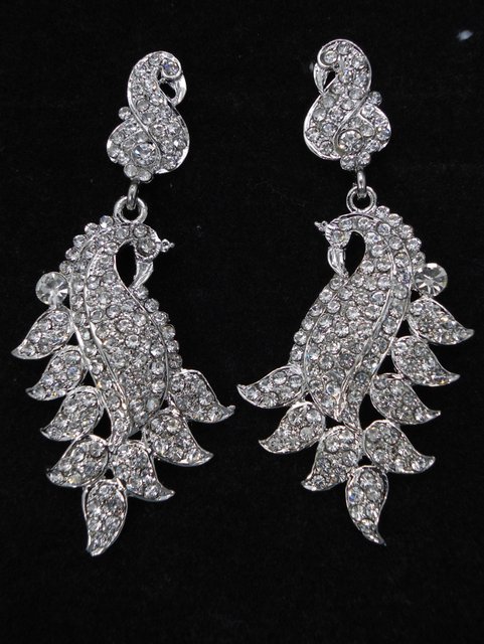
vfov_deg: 50.1
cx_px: 242
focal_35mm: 37
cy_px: 322
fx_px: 689
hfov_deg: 38.7
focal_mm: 6.7
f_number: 3.2
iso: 80
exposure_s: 1/60
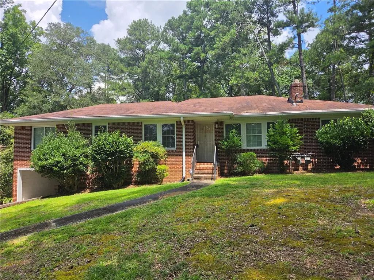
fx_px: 248
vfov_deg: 58.9
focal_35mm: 23
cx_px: 187
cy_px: 140
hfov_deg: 73.9
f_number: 1.8
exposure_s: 1/3177
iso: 80
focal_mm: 5.4
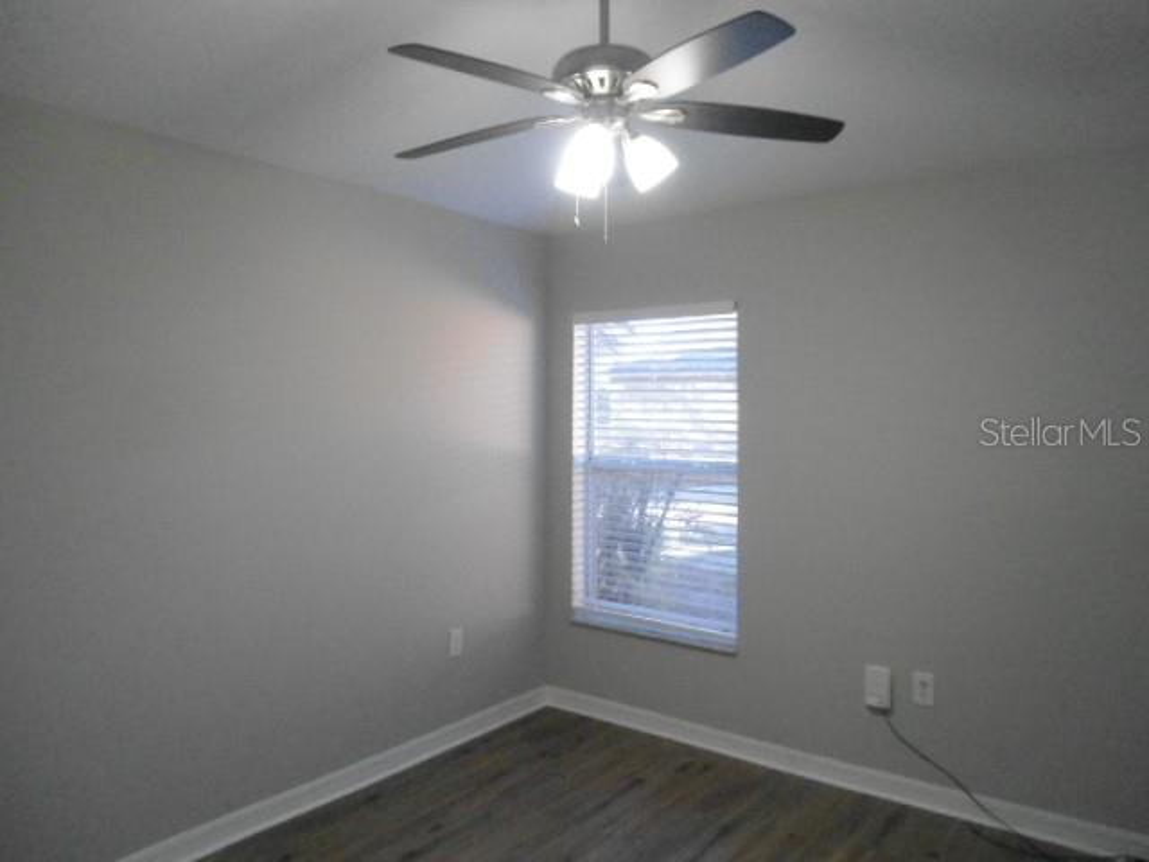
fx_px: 863
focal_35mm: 26
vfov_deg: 53.1
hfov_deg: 67.3
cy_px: 431
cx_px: 574
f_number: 2.8
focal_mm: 4.7
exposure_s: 1/125
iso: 800
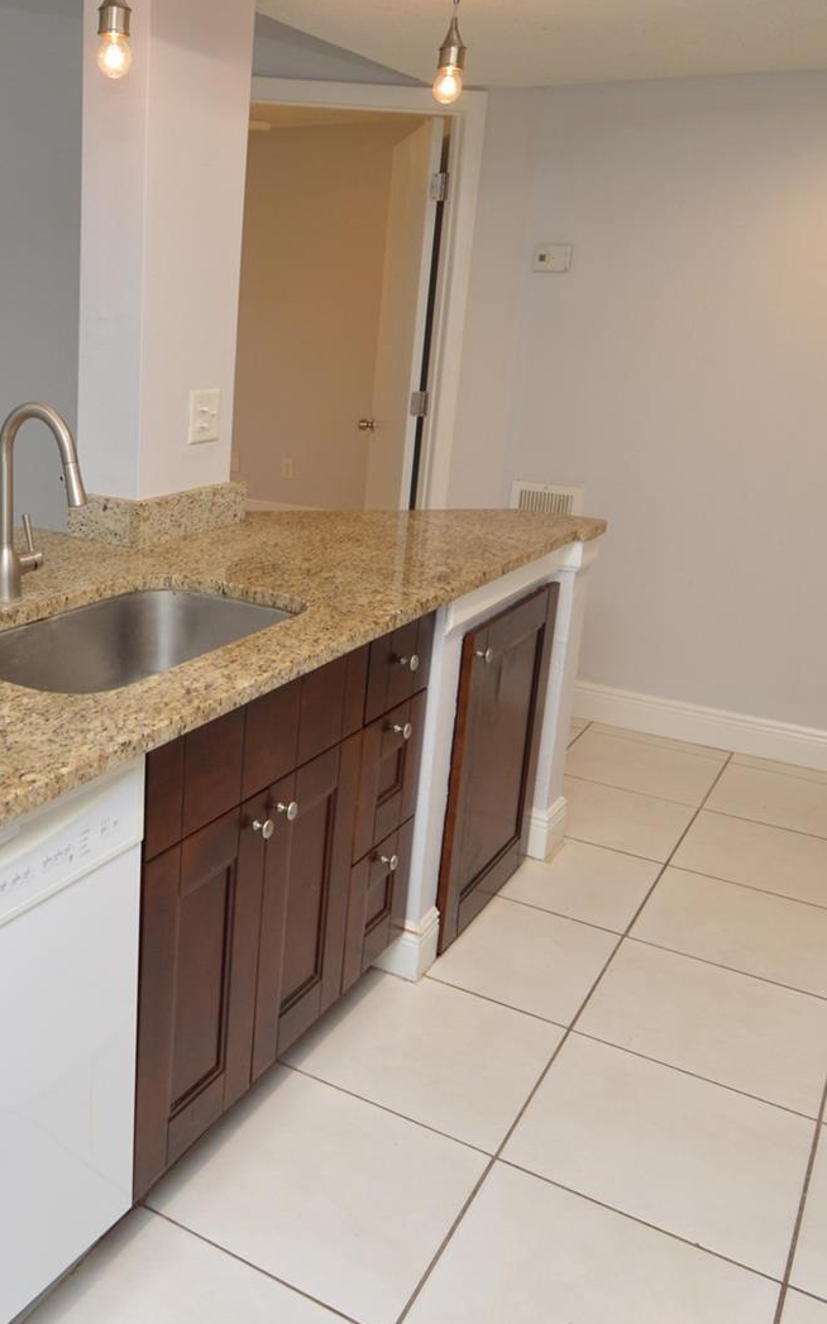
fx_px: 1010
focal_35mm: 28
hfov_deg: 42.7
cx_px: 180
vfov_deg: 66.5
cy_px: 658
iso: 400
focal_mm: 12
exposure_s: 1/80
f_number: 4.5
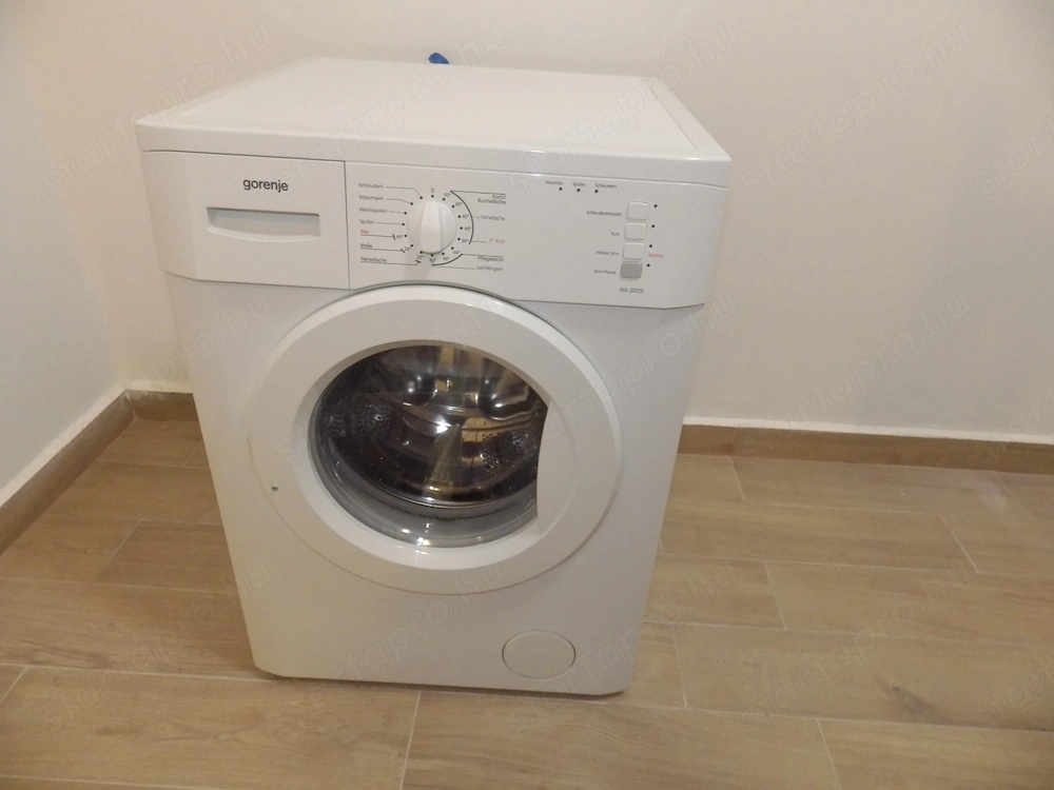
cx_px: 527
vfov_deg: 61.1
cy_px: 395
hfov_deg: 76.4
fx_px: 670
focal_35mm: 22
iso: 640
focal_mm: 4
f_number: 3.1
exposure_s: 1/20
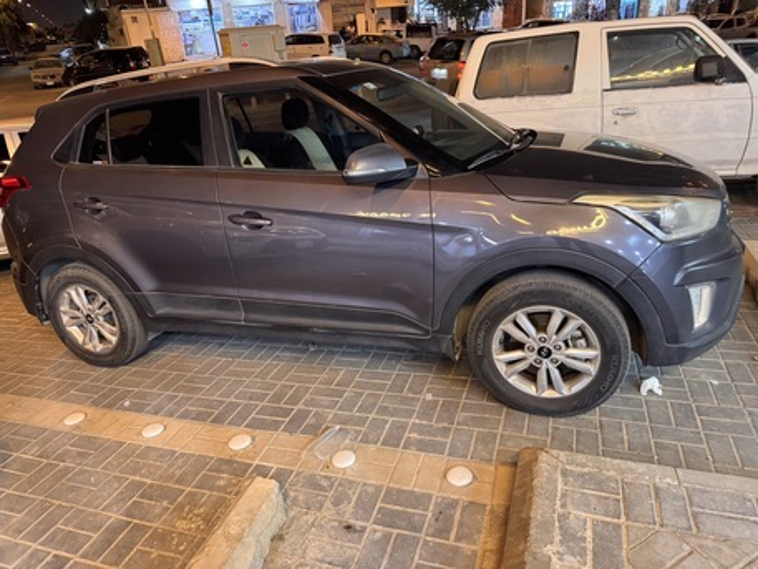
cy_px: 284
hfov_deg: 71.6
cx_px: 379
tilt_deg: -26.0
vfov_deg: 56.8
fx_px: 526
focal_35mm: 24
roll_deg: +4.7
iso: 500
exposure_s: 1/60
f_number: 1.78
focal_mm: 6.76
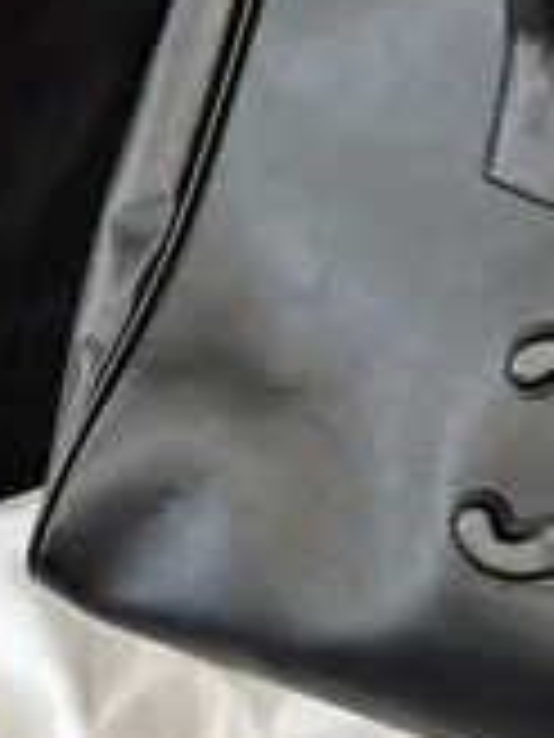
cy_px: 153
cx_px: 752
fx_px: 1622
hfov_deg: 17.9
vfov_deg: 25.2
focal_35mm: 76
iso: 320
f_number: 1.6
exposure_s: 1/50
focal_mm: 5.96
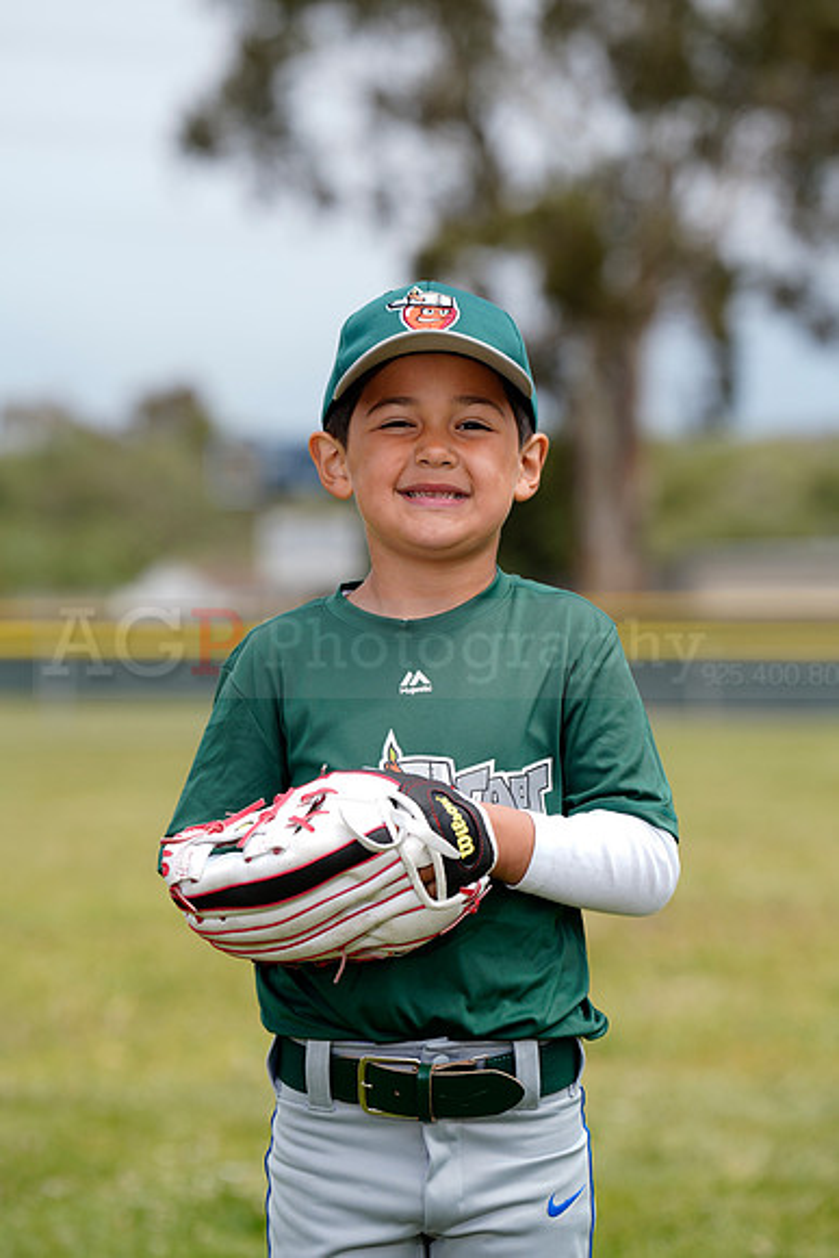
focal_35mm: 151
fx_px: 5275
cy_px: 629
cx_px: 420
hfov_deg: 9.1
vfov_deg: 13.6
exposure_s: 1/320
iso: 50
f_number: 4.5
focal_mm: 151
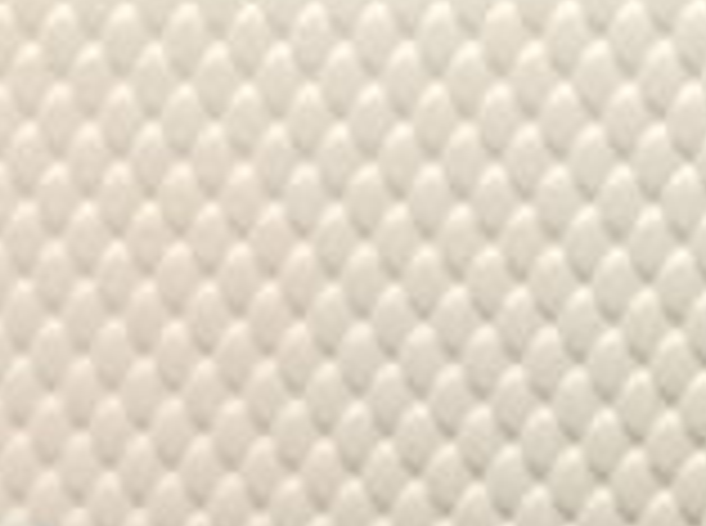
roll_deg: +2.3
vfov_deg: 6.7
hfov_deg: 9.3
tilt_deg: -17.9
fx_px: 4253
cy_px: 1221
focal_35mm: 209
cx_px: -234
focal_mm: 3.3
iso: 100
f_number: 2.4
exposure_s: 1/24
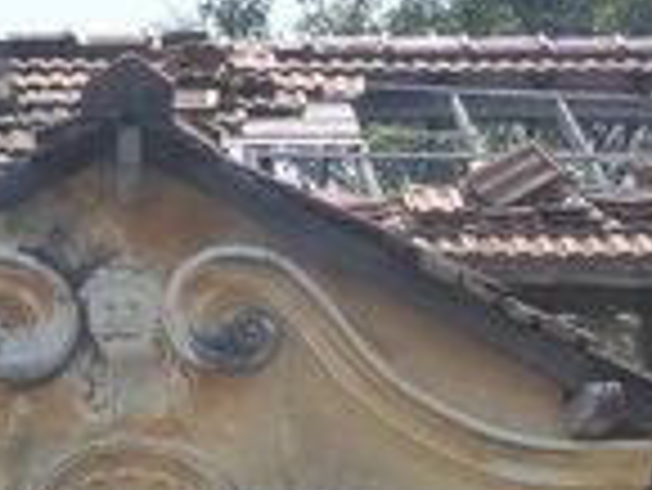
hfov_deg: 9.9
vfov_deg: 7.4
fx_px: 3751
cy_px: 647
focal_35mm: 199
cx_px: 486
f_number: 3.7
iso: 160
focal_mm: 6.3
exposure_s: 1/800
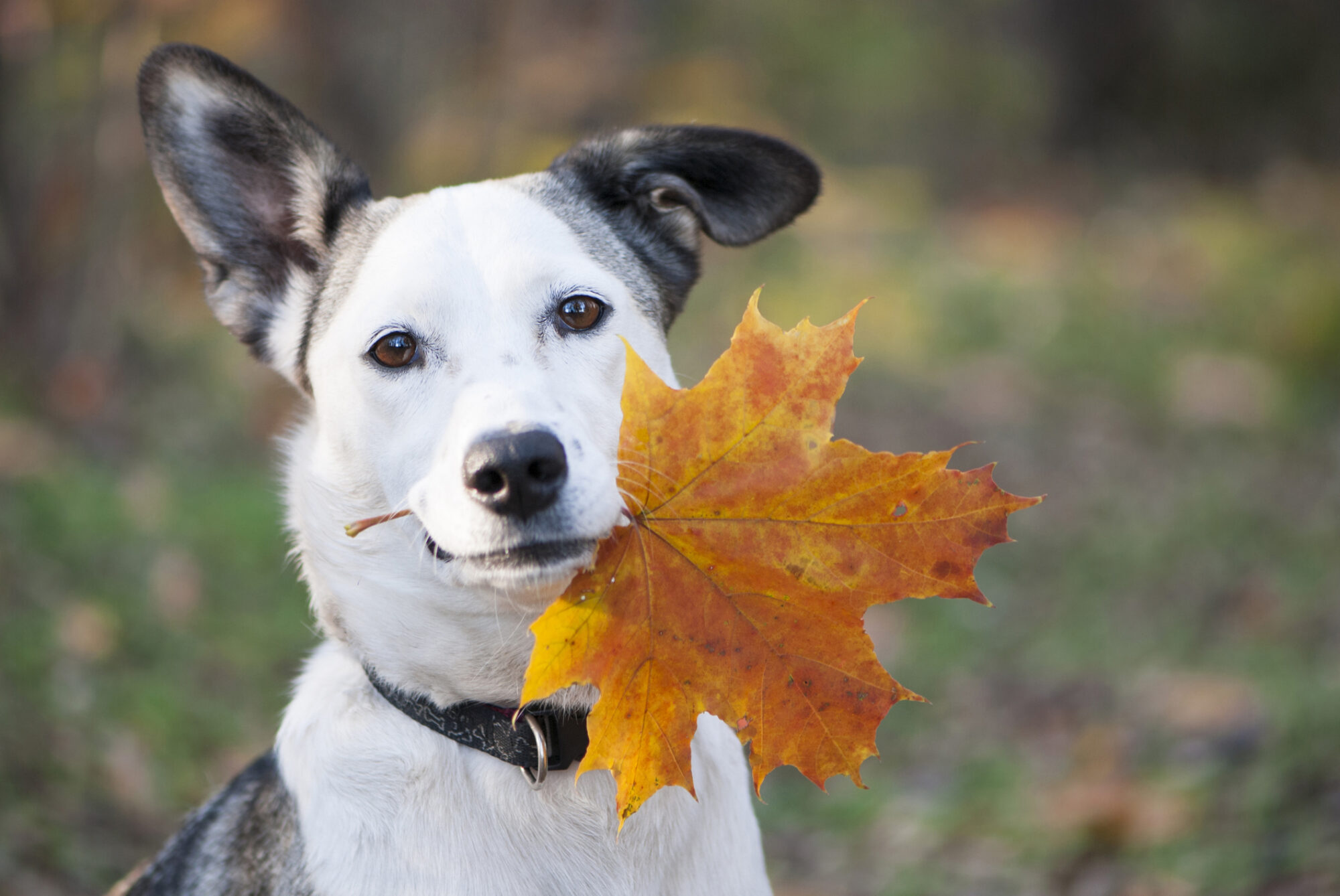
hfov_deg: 13.0
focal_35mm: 158
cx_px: 670
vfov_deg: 8.7
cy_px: 448
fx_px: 5868
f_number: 3
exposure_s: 1/80
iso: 100
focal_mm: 105
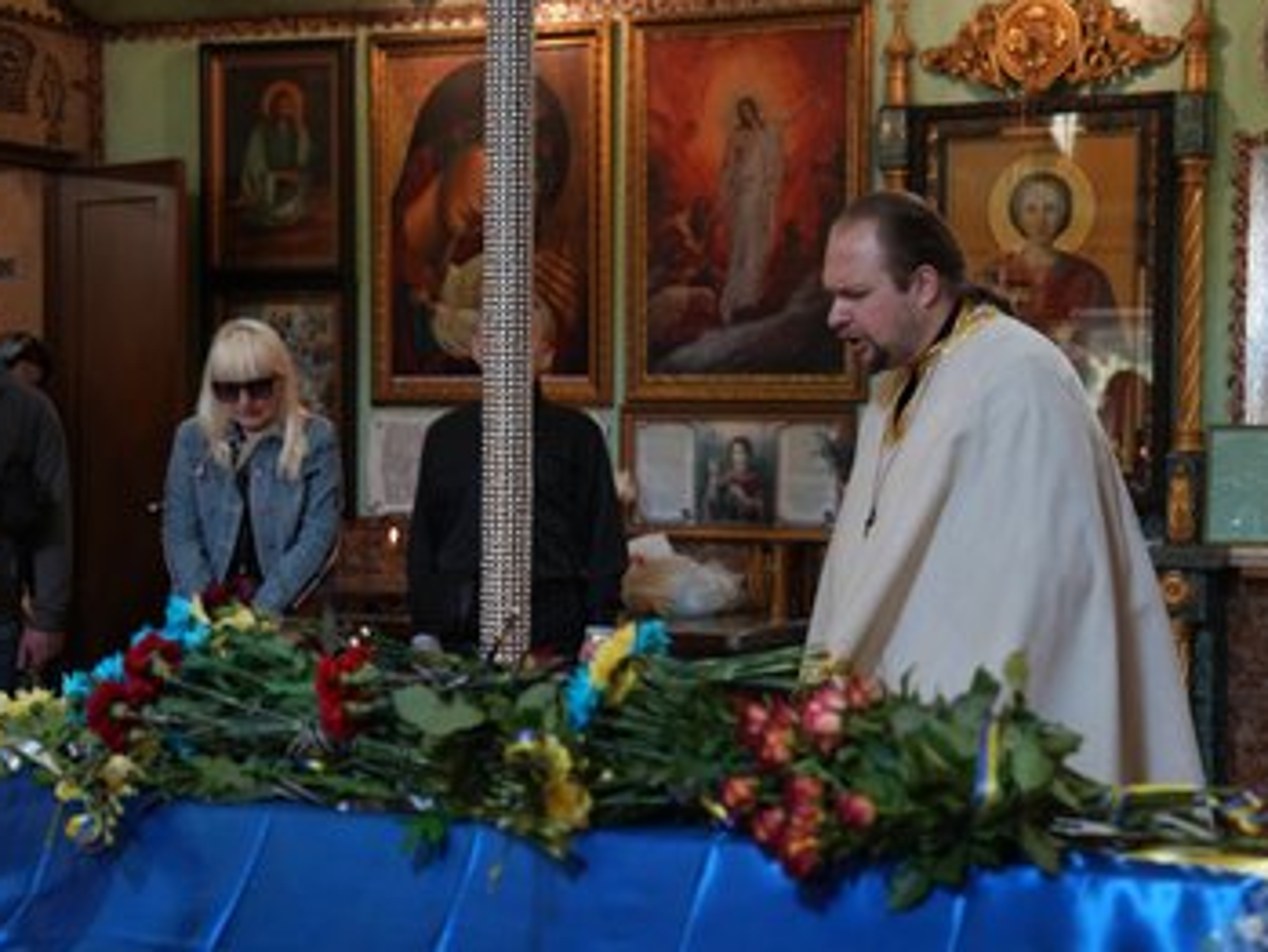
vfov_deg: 19.7
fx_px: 2748
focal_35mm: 75
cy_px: 478
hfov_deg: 26.0
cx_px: 618
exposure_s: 1/60
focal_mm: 68
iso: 800
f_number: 2.8
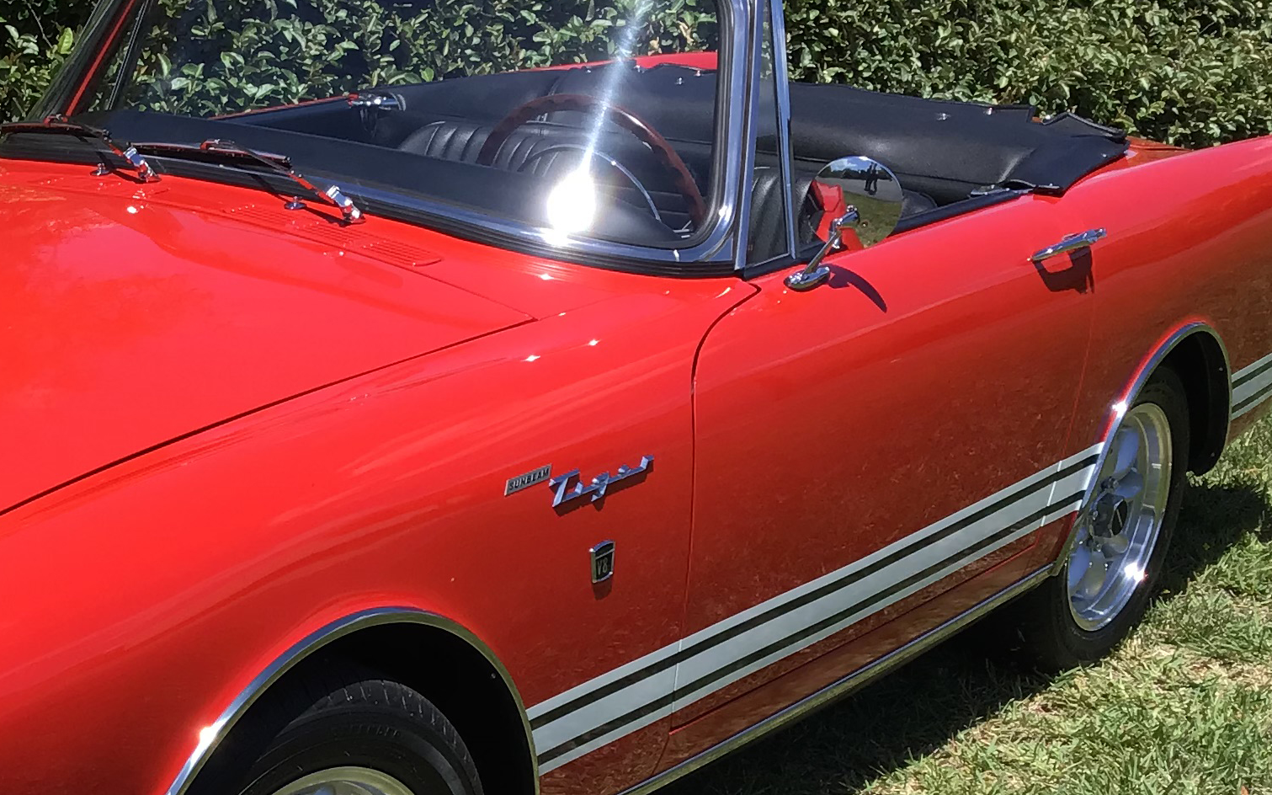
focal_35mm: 71
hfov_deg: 28.2
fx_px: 2461
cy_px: 776
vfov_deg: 17.9
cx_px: 204
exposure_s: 1/936
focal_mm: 3.3
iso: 25
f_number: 2.4
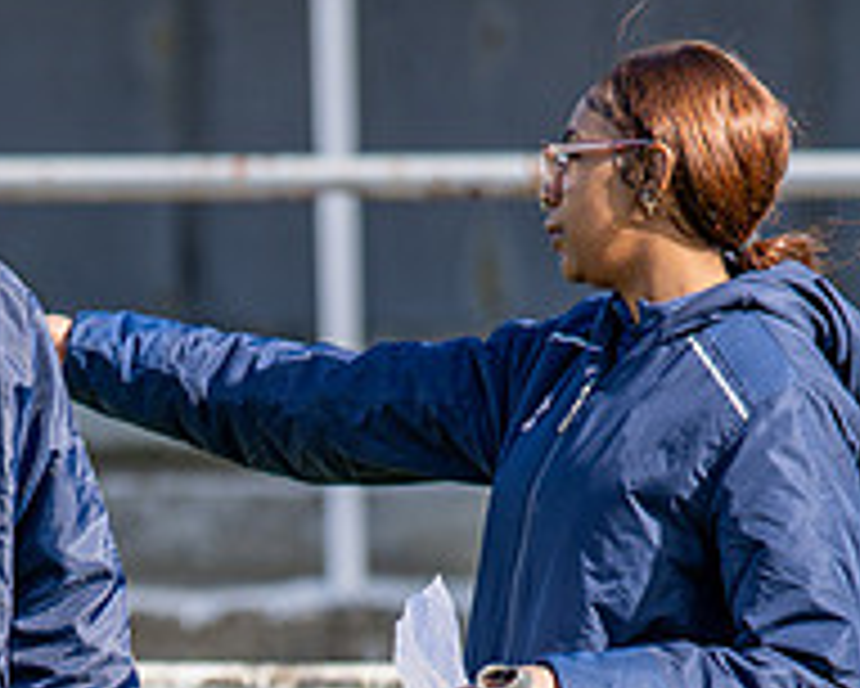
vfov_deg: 2.3
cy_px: 913
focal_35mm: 670
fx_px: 17062
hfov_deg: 2.9
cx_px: 7
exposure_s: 1/1250
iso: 50
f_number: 1.8
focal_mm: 135
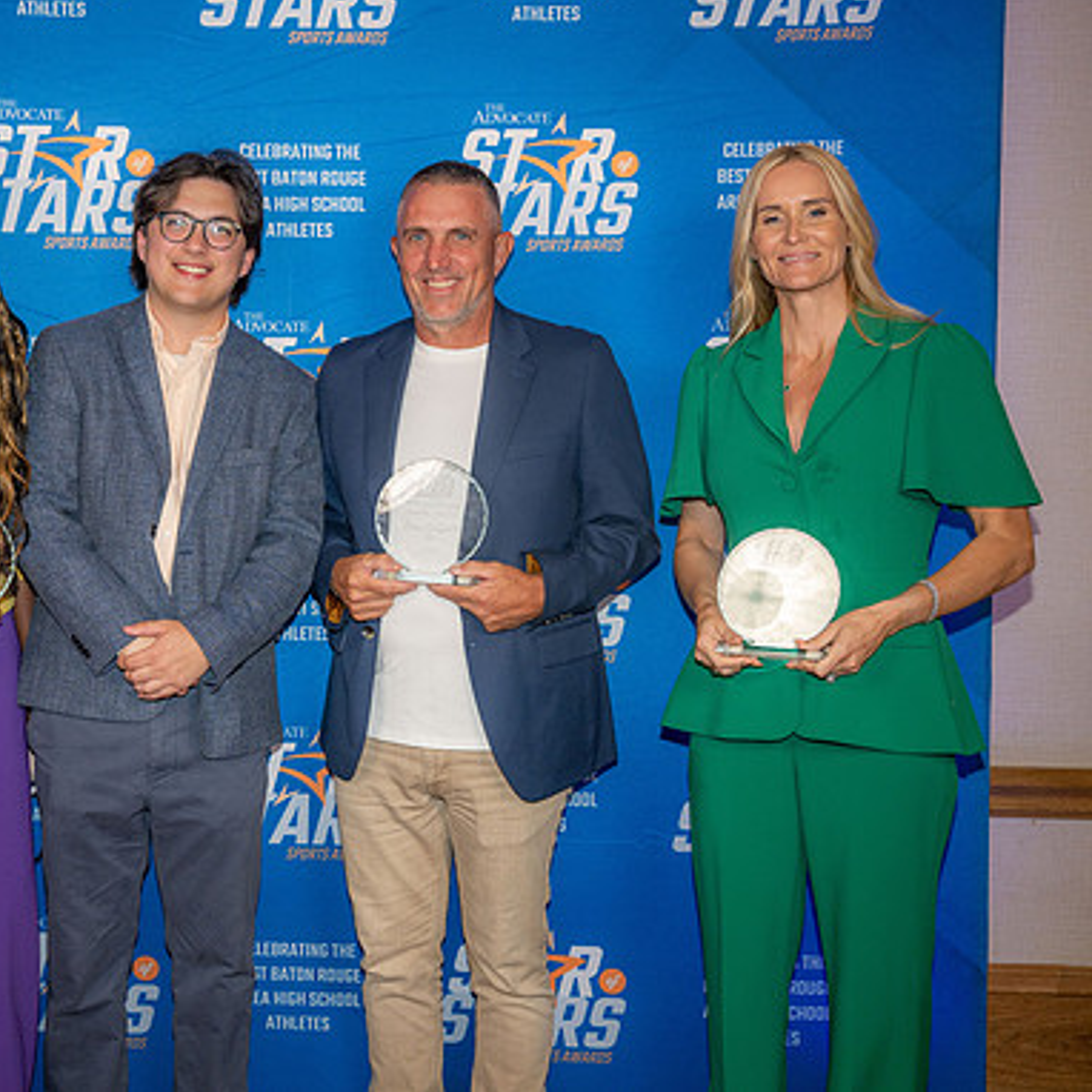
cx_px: 320
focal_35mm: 49
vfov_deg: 34.7
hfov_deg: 34.2
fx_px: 1749
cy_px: 542
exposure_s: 1/160
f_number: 3.5
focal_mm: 38
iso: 320
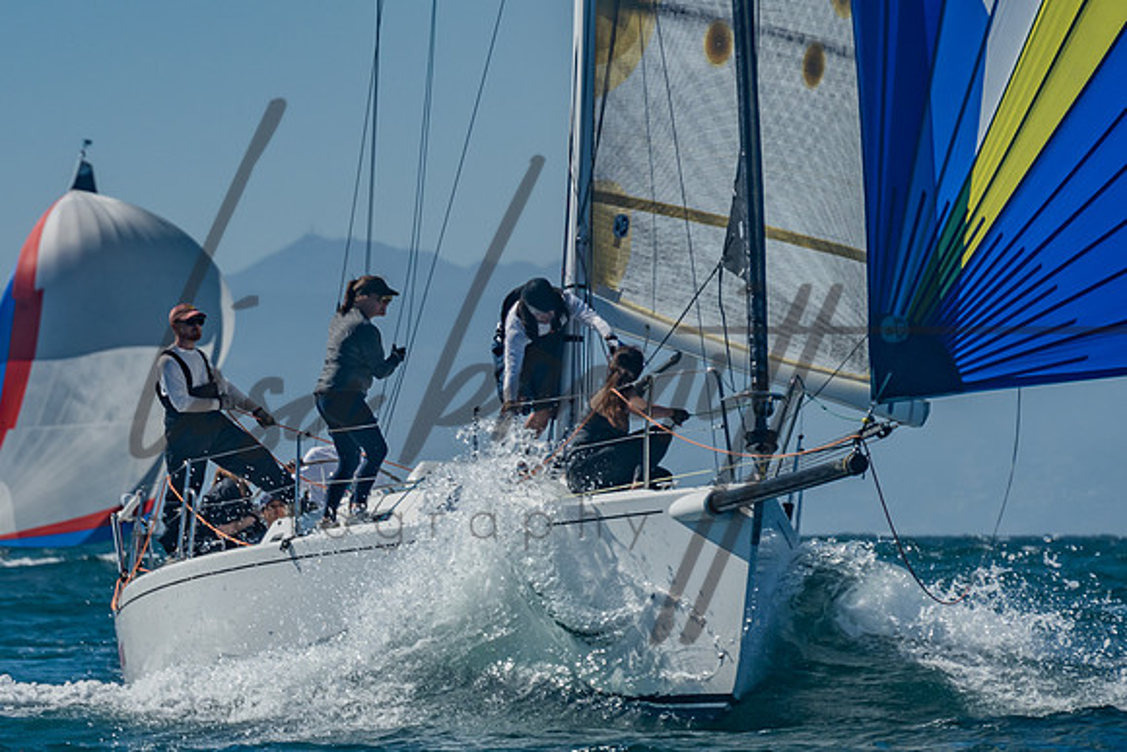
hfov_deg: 5.7
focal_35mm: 361
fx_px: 11298
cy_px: 649
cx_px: 48
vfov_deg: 3.8
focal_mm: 160
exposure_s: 1/1000
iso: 160
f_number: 6.3
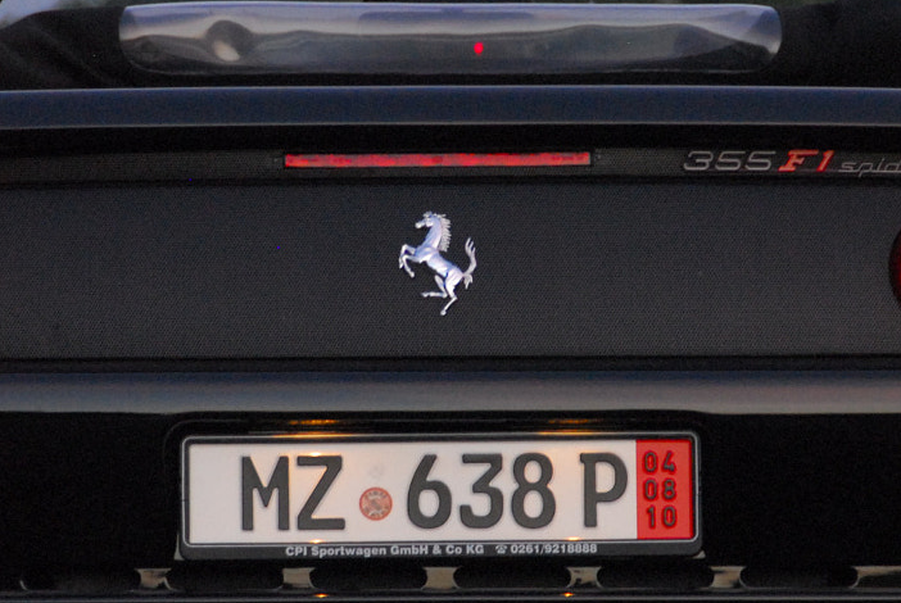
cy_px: 298
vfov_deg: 2.7
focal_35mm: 513
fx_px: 12855
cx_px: 462
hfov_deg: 4.0
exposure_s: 1/30
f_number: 5.6
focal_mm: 150
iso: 1250
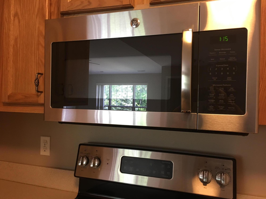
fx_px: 223
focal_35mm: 29
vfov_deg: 48.2
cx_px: 133
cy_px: 100
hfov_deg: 61.7
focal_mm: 4.15
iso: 80
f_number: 2.2
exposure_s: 1/17
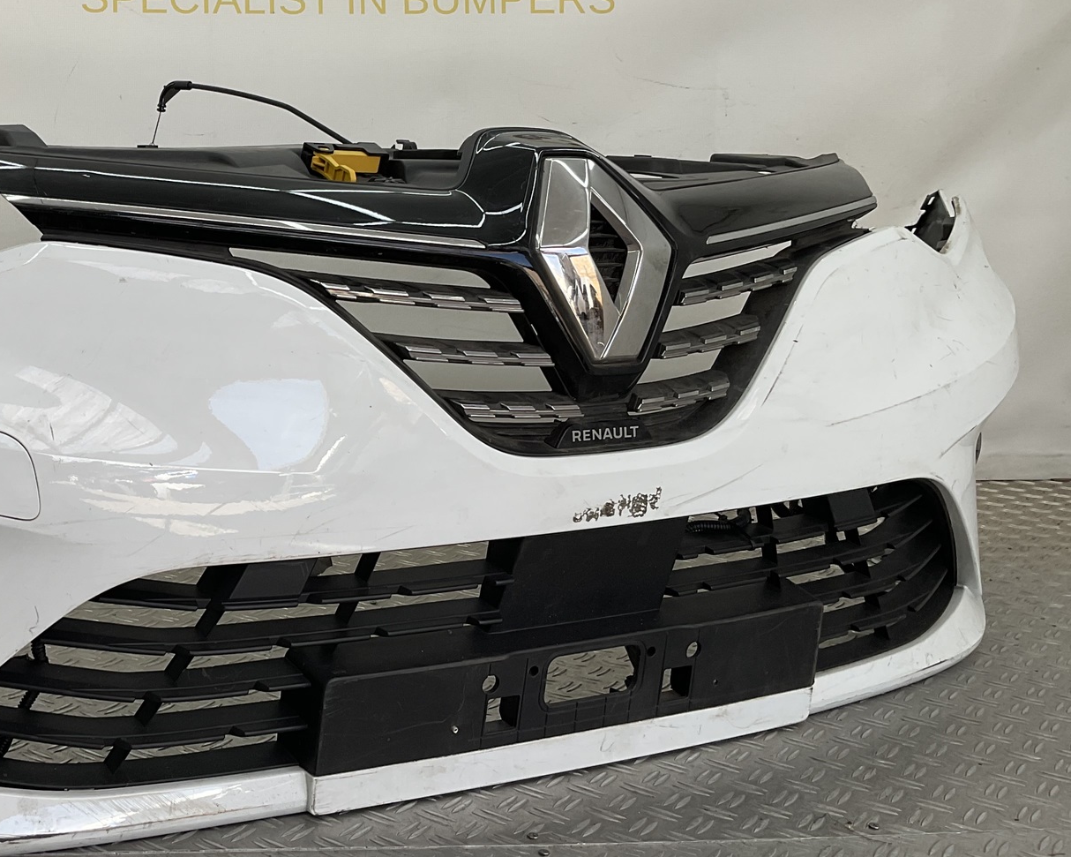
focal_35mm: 47
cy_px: 353
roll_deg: -0.2
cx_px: 185
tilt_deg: -8.7
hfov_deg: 37.8
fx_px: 1490
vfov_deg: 32.0
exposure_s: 1/201
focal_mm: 3
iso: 16
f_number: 1.8
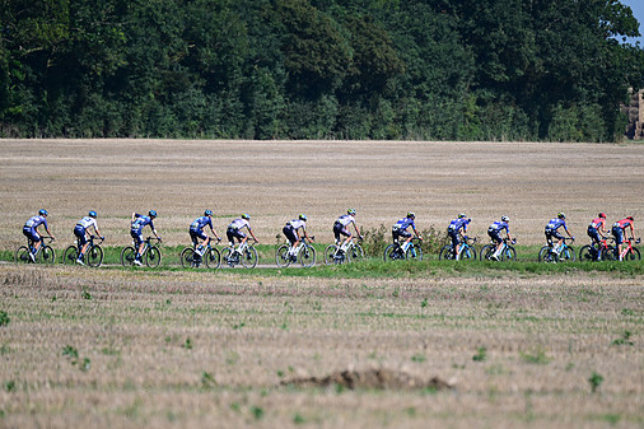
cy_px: 234
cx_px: 326
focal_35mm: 390
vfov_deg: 3.5
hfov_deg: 5.3
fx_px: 6974
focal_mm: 340
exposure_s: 1/800
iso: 140
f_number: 5.3
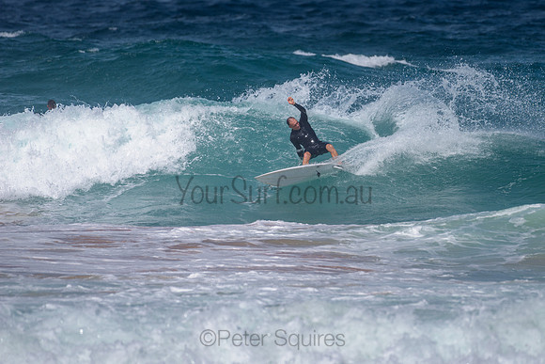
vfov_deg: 2.2
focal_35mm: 613
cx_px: 334
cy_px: 152
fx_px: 9287
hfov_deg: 3.4
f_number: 5.6
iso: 72
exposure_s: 1/2000
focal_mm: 500
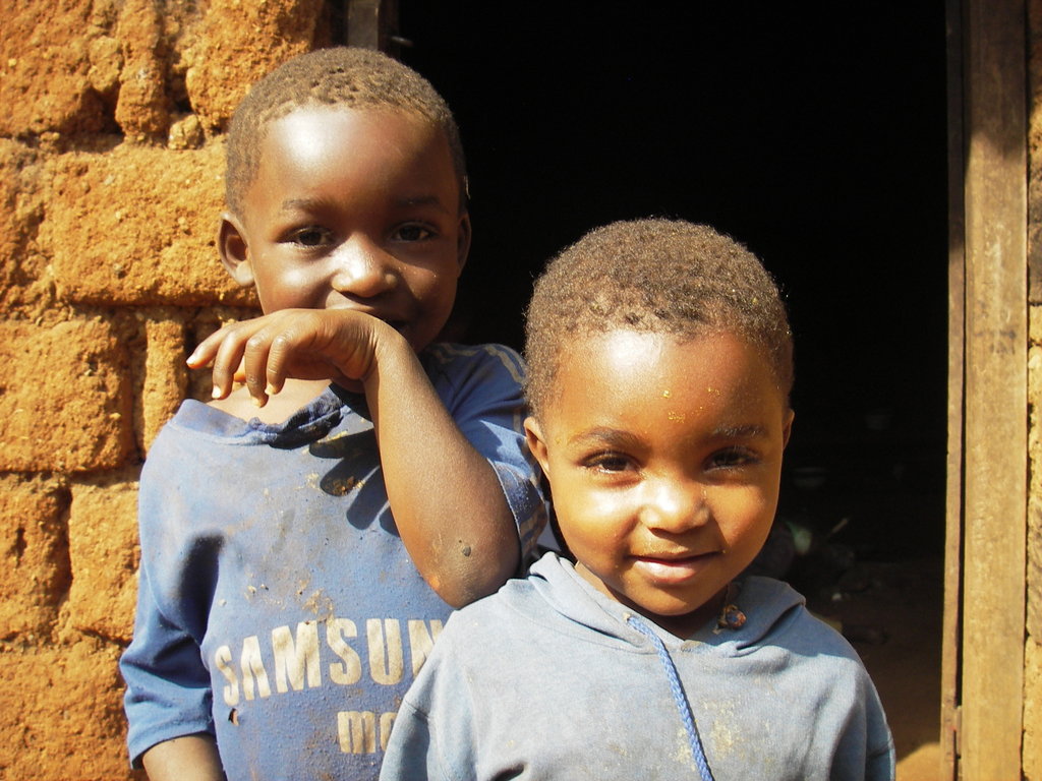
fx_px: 1144
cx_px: 521
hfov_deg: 49.0
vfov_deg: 37.7
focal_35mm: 38
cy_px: 390
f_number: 3.3
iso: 50
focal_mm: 6.3
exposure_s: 1/125
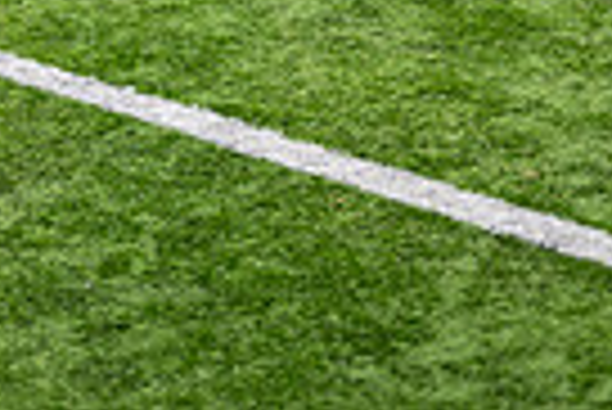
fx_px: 2825
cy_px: -457
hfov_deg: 12.3
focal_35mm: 166
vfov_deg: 7.9
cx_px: 117
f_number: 2.8
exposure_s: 1/500
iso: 100
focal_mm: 39
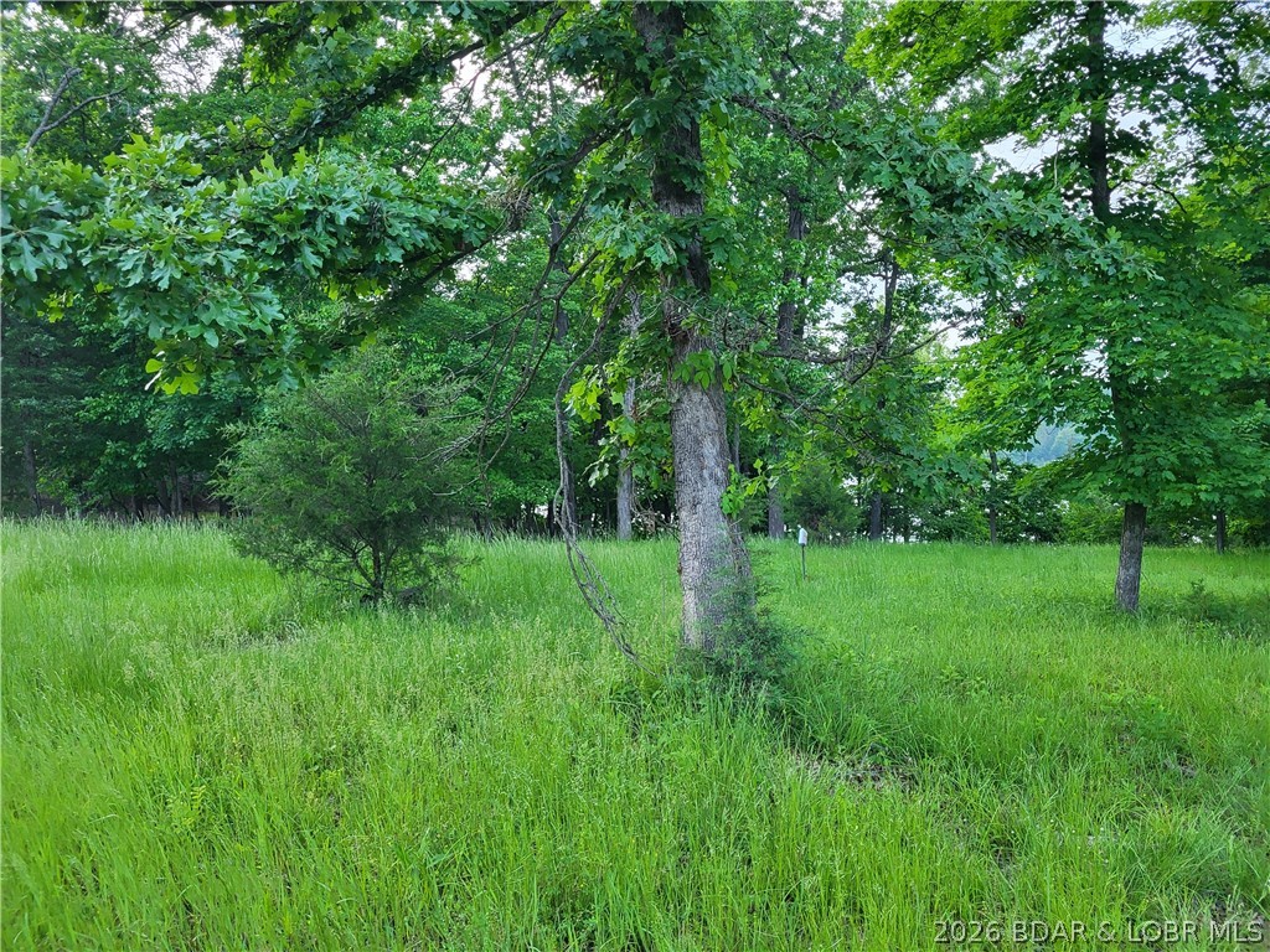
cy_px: 476
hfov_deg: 67.3
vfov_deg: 53.1
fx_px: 954
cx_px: 635
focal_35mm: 26
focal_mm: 5.4
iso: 200
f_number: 1.8
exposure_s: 1/120
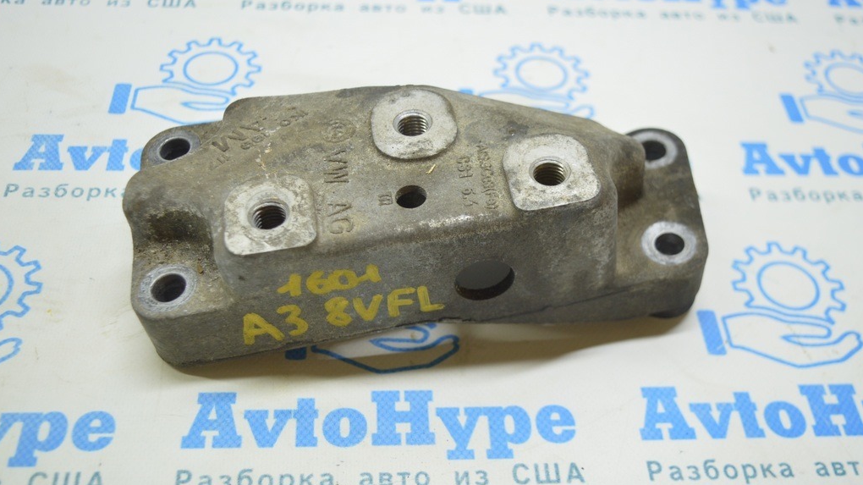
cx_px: 431
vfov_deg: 29.0
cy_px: 261
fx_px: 938
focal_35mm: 41
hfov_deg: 49.4
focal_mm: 26
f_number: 4
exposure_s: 1/40
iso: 400
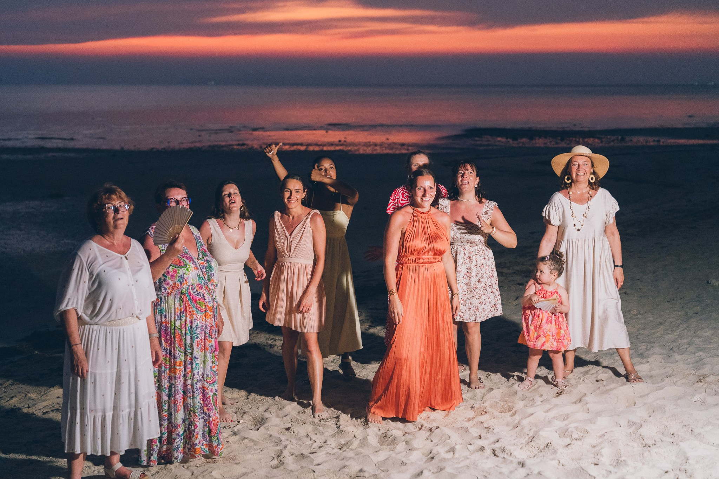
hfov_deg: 36.6
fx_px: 1086
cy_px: 220
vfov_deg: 24.9
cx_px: 330
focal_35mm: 54
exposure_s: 1/250
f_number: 2.5
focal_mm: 50
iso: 4000
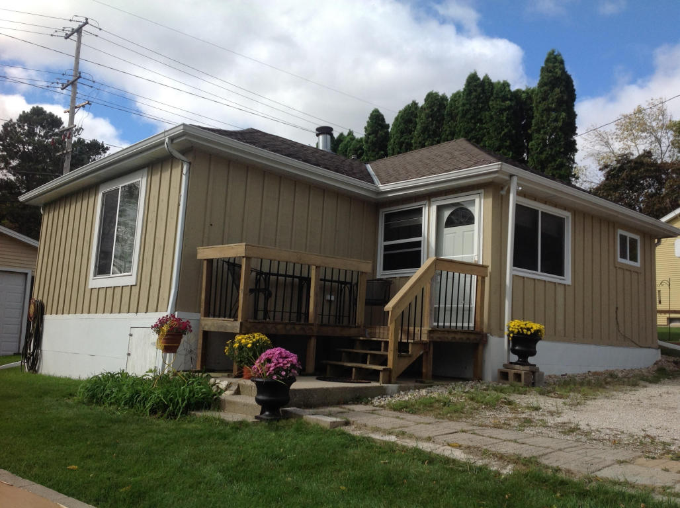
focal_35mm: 35
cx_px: 340
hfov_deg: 52.7
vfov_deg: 40.6
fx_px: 687
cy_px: 254
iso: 50
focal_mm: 4.28
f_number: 2.4
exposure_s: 1/1314
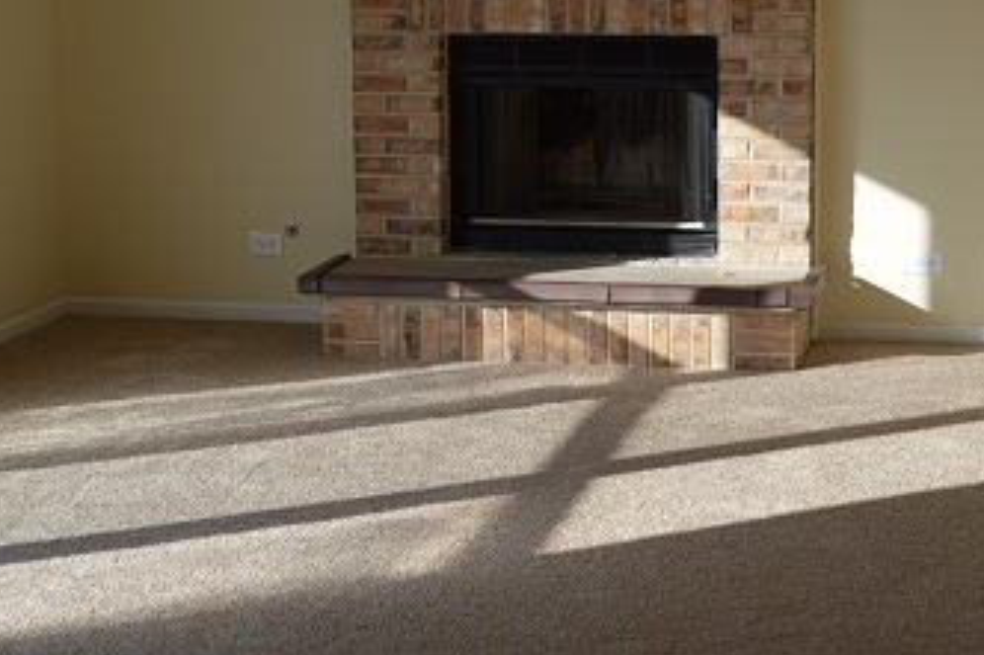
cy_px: 163
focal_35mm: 79
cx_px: 608
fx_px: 2156
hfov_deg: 25.6
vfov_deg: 17.2
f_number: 7.1
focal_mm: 29
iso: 100
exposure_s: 1/200
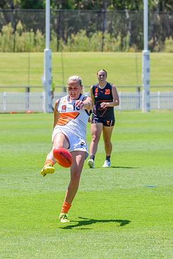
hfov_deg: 4.4
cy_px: 124
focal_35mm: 315
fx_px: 2267
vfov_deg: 6.6
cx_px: 59
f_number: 6.3
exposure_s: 1/2000
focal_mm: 160
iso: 800
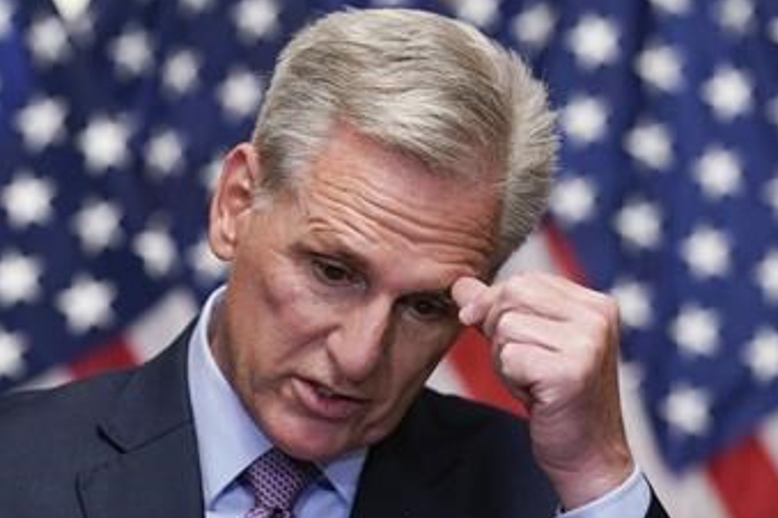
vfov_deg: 5.3
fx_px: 5597
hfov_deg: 7.9
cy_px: 308
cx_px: 303
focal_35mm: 259
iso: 2000
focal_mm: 135
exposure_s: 1/500
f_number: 2.2
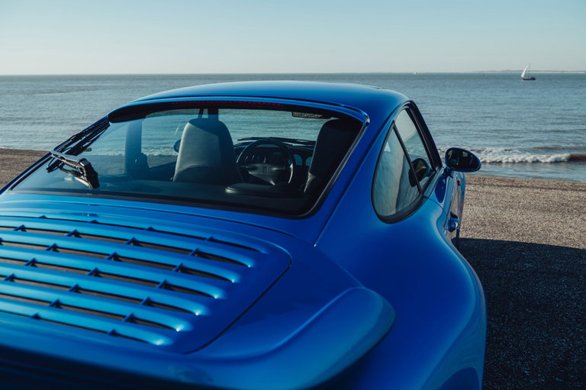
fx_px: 521
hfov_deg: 58.7
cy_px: 195
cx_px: 293
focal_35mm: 32
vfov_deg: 41.1
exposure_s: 1/125
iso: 100
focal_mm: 32
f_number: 5.6
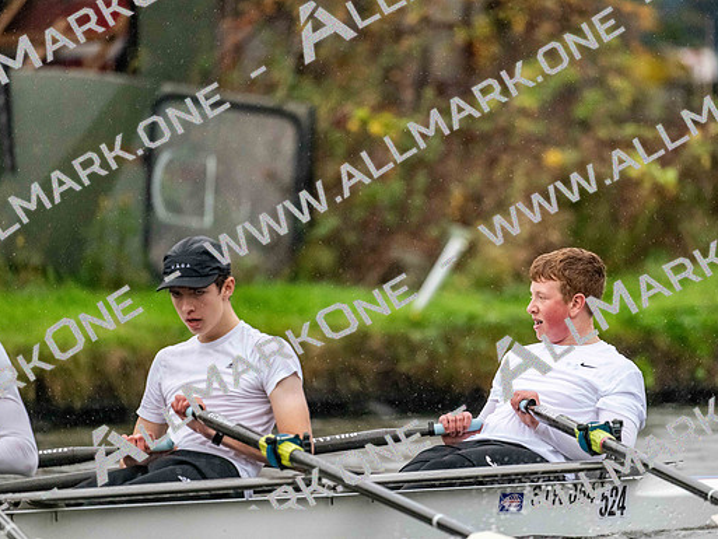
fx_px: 9025
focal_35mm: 435
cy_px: 270
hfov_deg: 4.6
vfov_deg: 3.4
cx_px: 376
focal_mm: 400
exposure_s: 1/2000
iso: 8000
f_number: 4.5
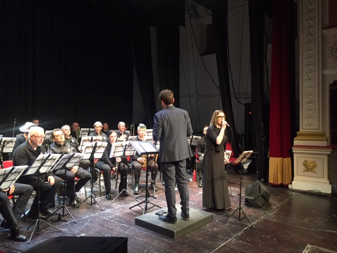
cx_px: 168
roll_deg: -0.1
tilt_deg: -0.3
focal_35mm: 29
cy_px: 126
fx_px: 282
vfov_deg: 48.2
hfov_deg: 61.7
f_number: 2.2
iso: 250
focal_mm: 4.15
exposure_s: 1/20
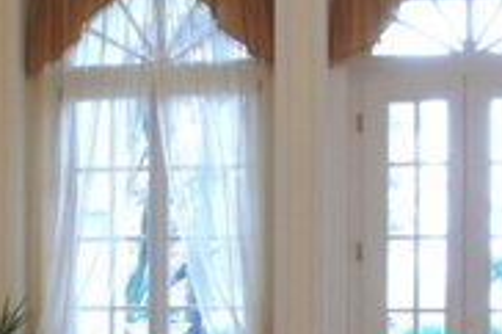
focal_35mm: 89
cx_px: 190
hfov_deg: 22.8
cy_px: 345
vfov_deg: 15.0
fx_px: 1240
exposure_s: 1
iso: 800
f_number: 22
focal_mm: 18
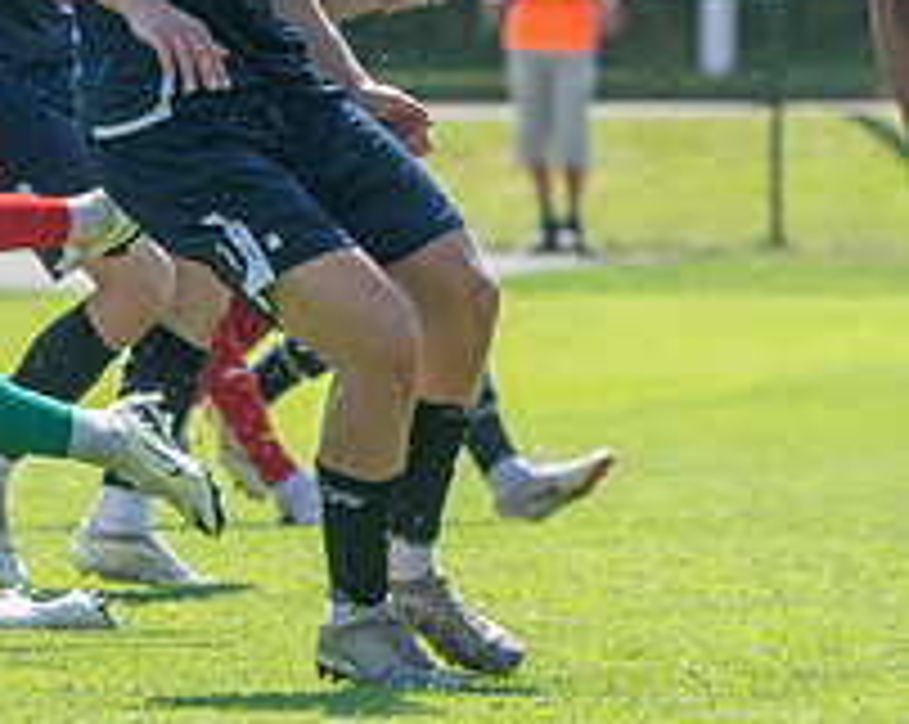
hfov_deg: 3.0
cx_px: -392
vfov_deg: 2.4
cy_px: -124
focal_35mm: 648
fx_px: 17408
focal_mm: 160
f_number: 4.5
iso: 560
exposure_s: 1/1600
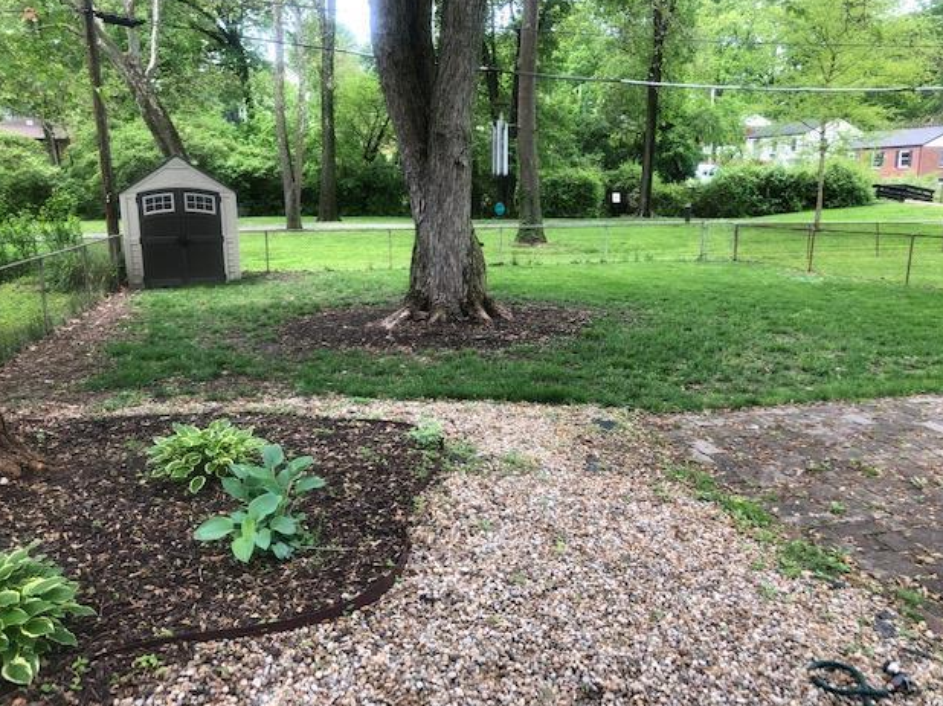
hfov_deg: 61.7
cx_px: 484
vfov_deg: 48.2
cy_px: 349
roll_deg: -0.7
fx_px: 790
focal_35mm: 29
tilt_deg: -10.4
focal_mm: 4
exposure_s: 1/292
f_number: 1.8
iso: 20
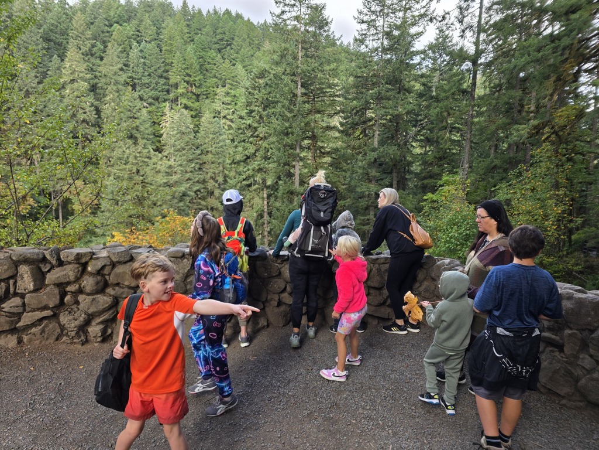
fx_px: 398
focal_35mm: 23
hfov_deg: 73.9
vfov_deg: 58.9
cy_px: 225
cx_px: 300
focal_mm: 6.3
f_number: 1.7
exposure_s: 1/359
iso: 50
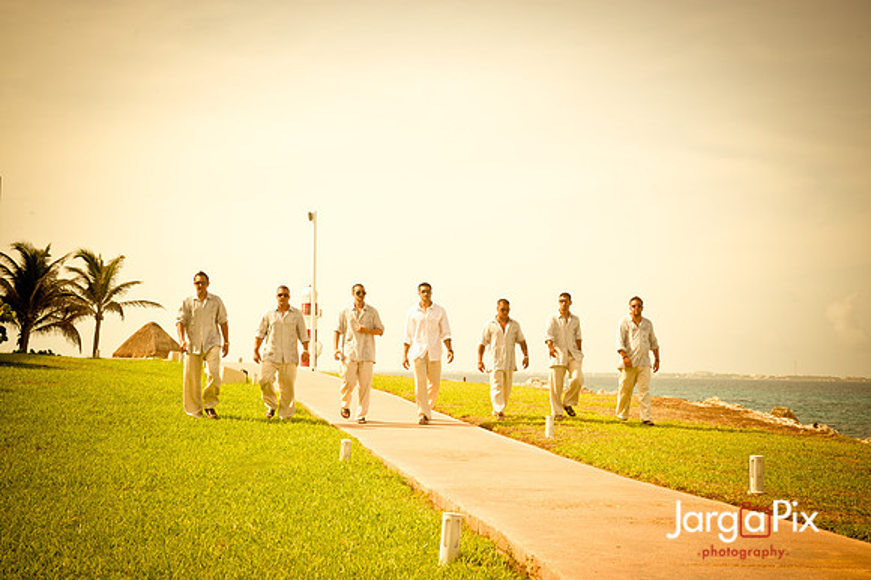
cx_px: 436
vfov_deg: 22.6
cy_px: 290
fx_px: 1451
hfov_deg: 33.4
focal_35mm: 60
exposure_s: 1/200
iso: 200
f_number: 14
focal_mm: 60
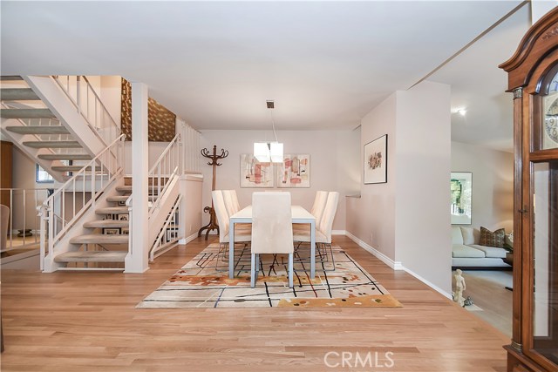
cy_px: 186
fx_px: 233
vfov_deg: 77.4
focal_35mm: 15
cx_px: 279
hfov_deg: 100.4
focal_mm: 10
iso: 320
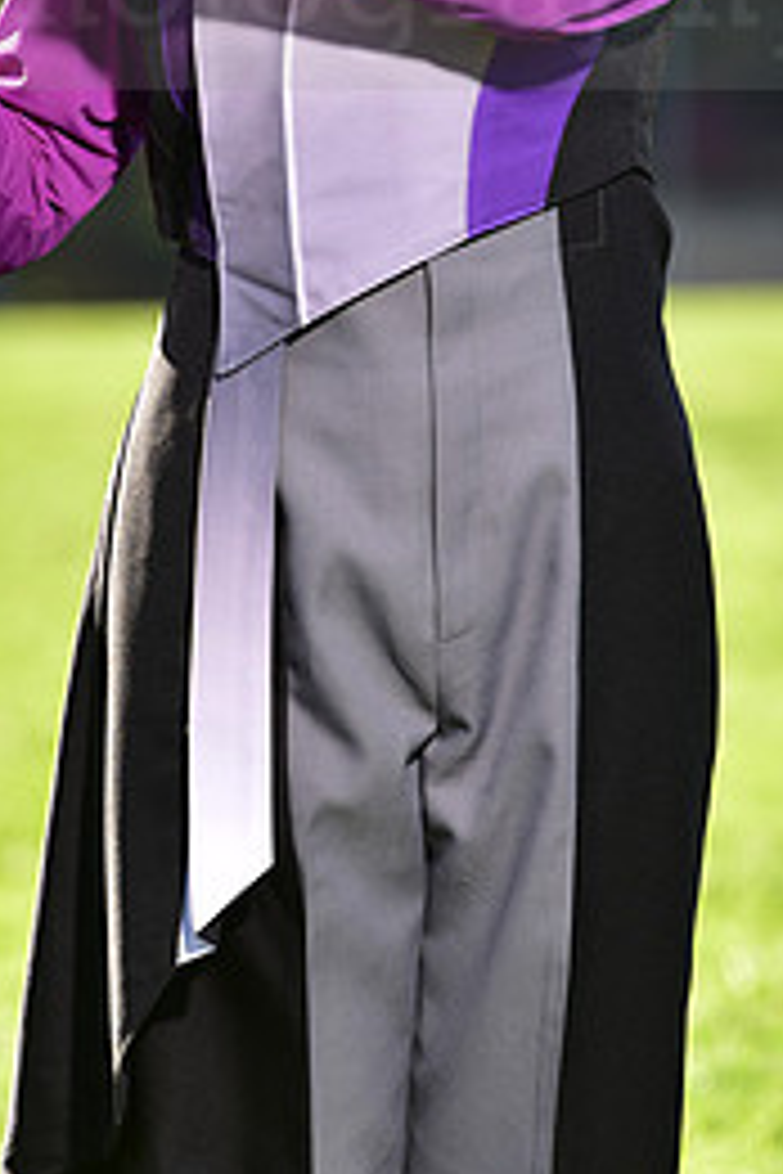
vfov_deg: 4.6
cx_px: 250
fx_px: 14517
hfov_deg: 3.1
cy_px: -54
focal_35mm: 445
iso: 80
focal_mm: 200
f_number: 5
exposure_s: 1/200
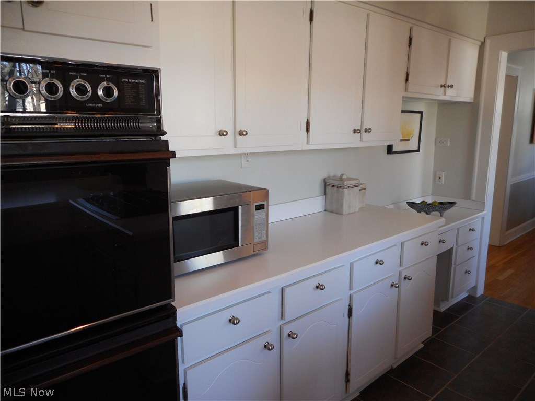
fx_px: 386
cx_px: 268
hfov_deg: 69.4
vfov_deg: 54.9
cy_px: 200
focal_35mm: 25
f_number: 3.7
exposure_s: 1/30
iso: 200
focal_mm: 4.5
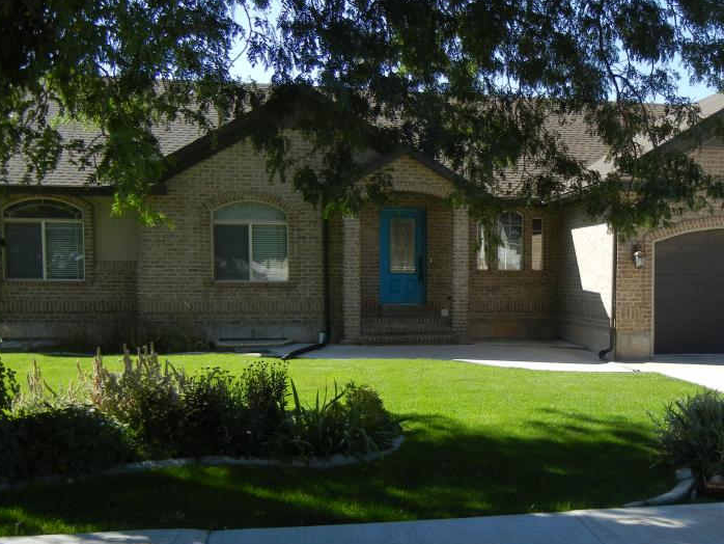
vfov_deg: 32.7
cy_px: 344
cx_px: 517
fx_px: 921
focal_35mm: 44
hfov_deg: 42.0
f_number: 3.5
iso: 160
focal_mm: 5.4
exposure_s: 1/609
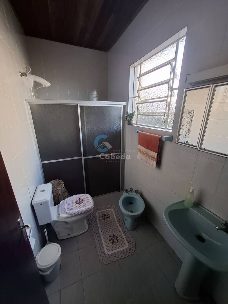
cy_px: 152
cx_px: 114
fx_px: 114
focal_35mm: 13
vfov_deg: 106.2
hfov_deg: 89.9
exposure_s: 1/40
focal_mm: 1.74
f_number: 2.2
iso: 64
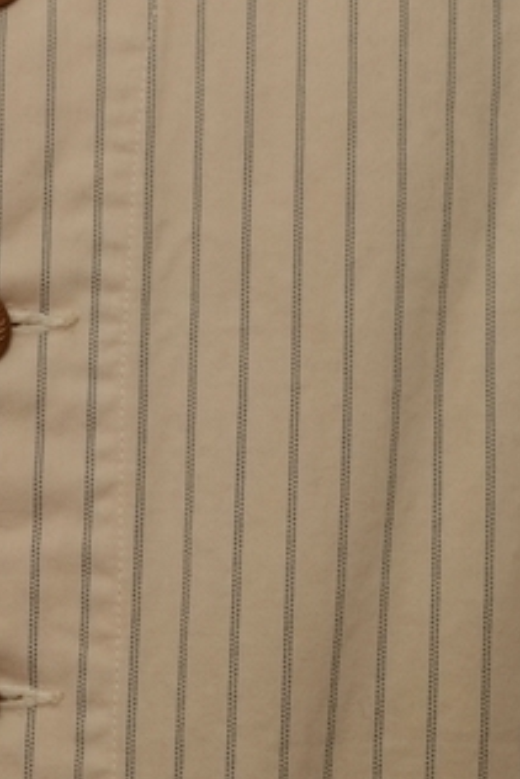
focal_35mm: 91
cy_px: 574
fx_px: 1969
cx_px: -12
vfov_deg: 22.2
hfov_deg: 14.8
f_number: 5.6
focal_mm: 8.8
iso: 320
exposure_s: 1/30
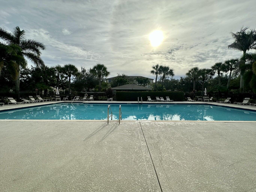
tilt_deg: -1.7
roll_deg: -0.8
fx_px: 104
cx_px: 128
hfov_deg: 102.1
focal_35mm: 14
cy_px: 96
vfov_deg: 85.7
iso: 40
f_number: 2.2
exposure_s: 1/3125
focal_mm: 2.22
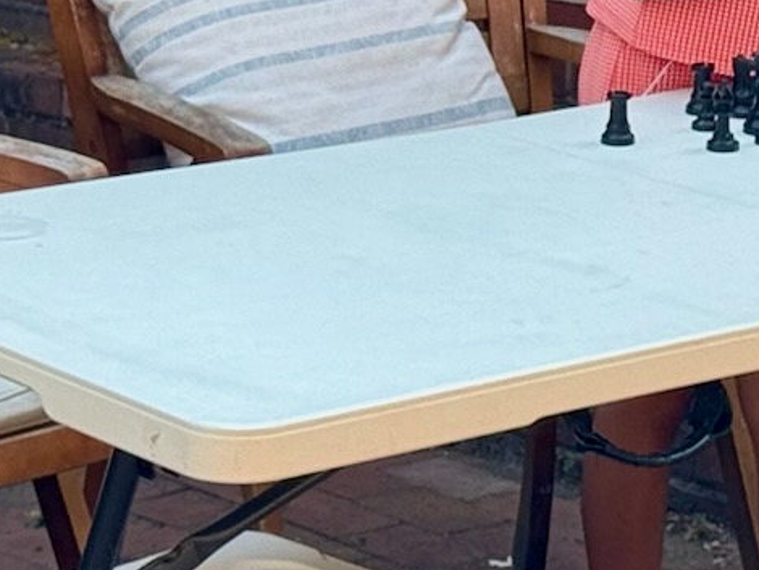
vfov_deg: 7.0
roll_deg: -0.1
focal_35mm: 209
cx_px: 959
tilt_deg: -5.8
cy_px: -170
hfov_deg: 9.3
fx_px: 4585
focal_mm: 6.76
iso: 64
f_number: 1.78
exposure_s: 1/664
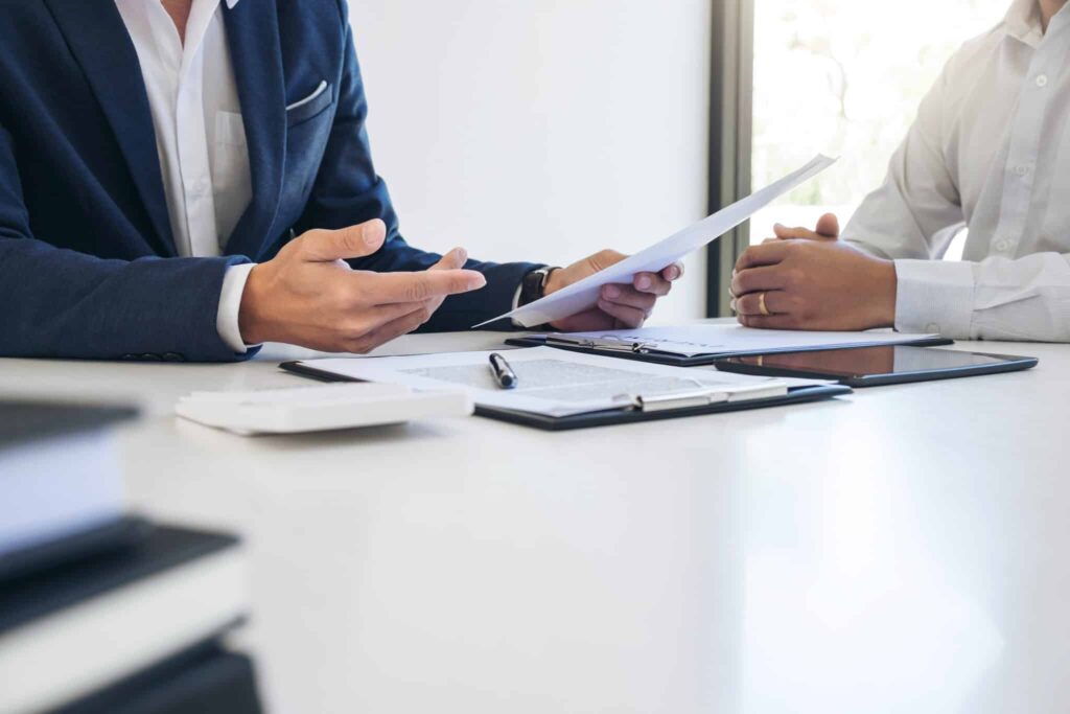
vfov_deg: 31.9
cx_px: 535
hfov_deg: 46.4
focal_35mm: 42
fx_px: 1248
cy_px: 357
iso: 320
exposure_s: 1/100
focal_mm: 27.7
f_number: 4
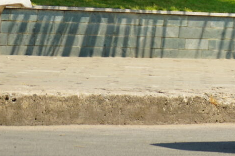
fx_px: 2473
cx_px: 629
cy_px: -193
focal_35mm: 379
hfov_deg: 5.2
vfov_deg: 3.6
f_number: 5.6
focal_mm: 70
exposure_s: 1/125
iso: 100
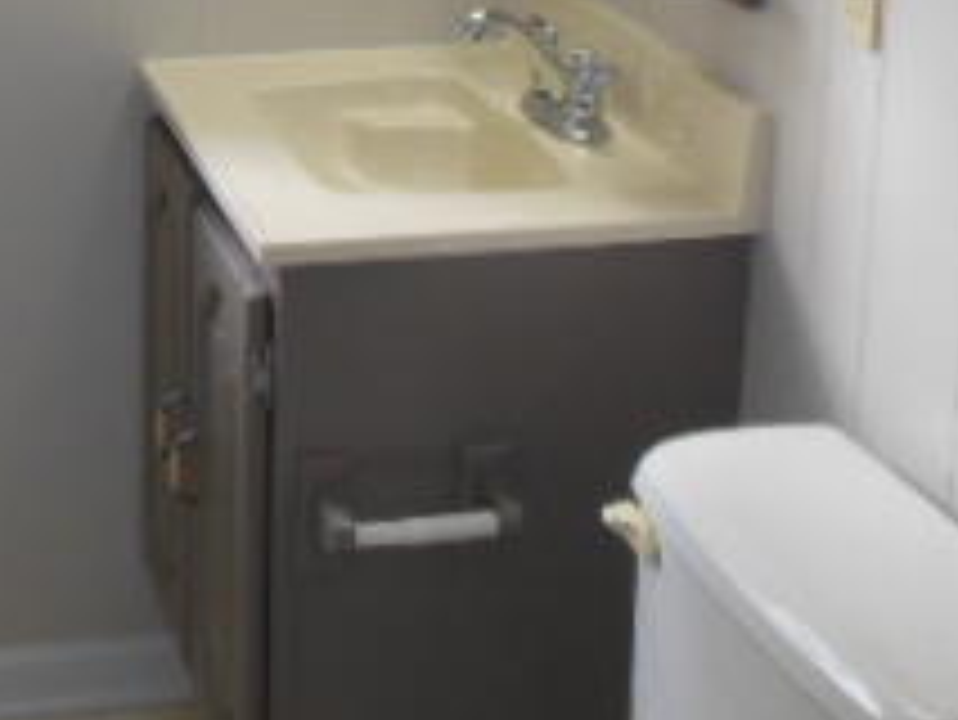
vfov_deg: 19.0
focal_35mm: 75
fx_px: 2077
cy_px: -22
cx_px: 126
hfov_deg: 25.3
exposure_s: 1/30
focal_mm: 4.5
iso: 160
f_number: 3.2
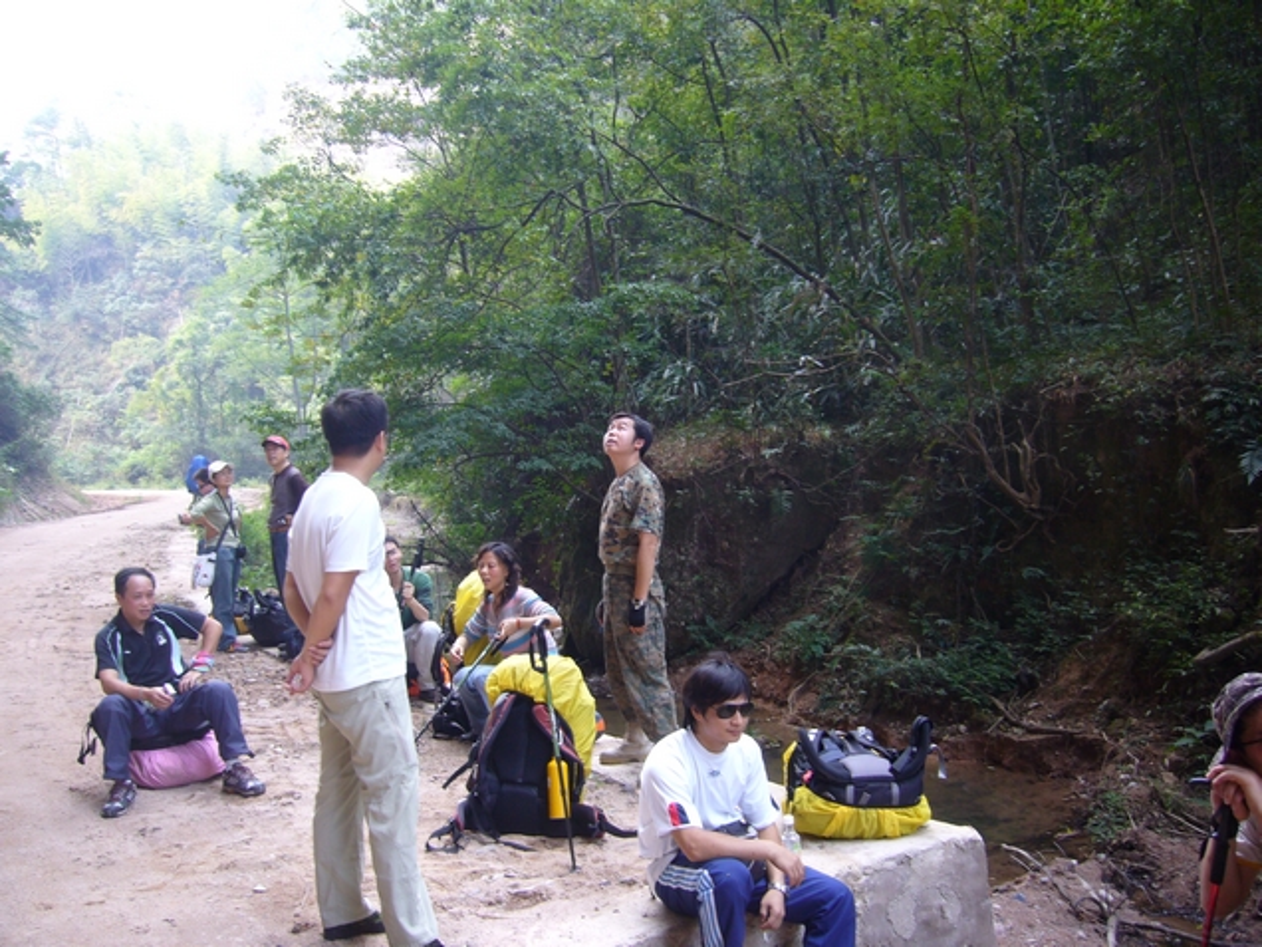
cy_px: 474
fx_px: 1276
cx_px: 631
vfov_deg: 40.7
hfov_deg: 52.6
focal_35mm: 35
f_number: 2.8
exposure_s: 1/80
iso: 80
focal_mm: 5.8
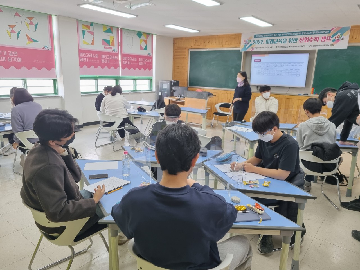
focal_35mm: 26
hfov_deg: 67.3
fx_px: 270
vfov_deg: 53.1
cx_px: 180
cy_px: 135
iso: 160
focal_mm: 5.4
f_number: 1.8
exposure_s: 1/120
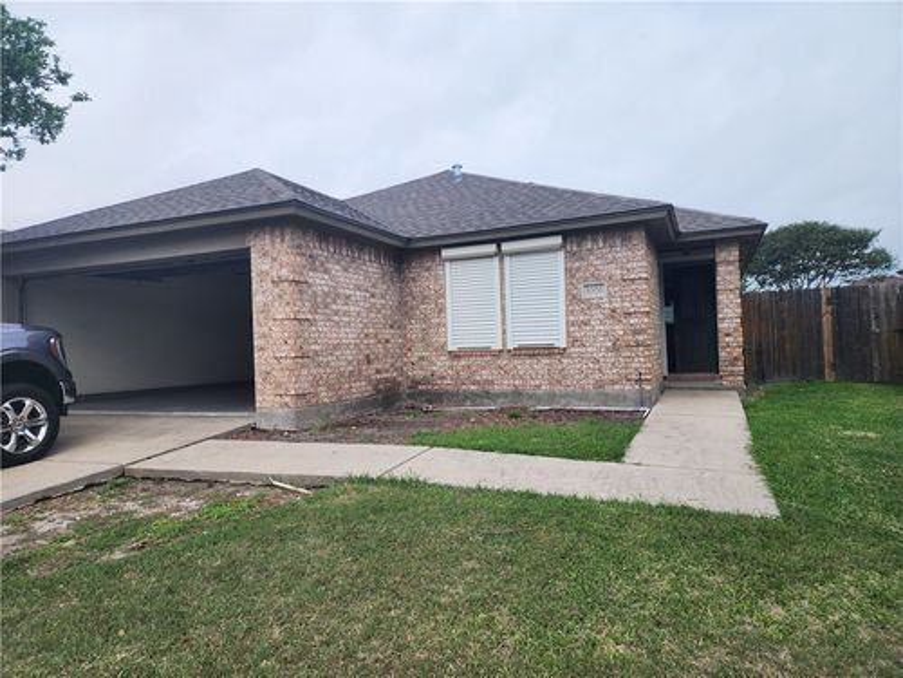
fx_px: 600
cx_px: 452
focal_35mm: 23
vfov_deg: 58.9
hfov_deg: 73.9
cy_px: 339
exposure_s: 1/1311
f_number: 1.8
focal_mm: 6.4
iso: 12
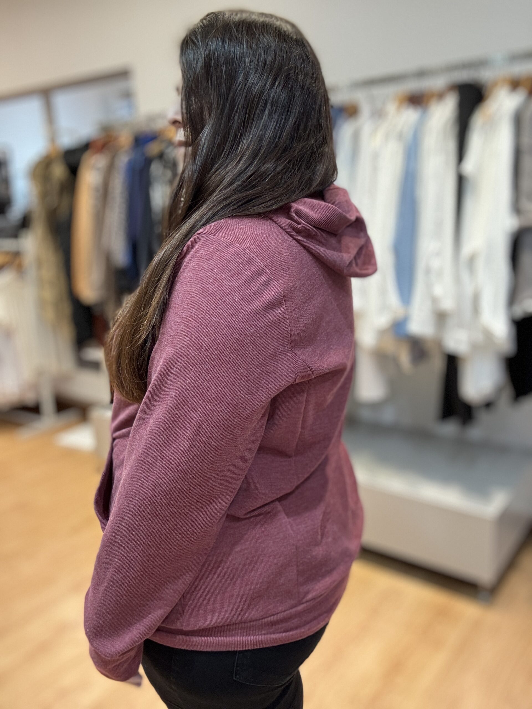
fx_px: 615
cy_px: 354
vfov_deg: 60.0
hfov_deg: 46.8
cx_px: 266
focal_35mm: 30
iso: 160
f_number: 1.9
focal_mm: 2.69
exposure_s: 1/50
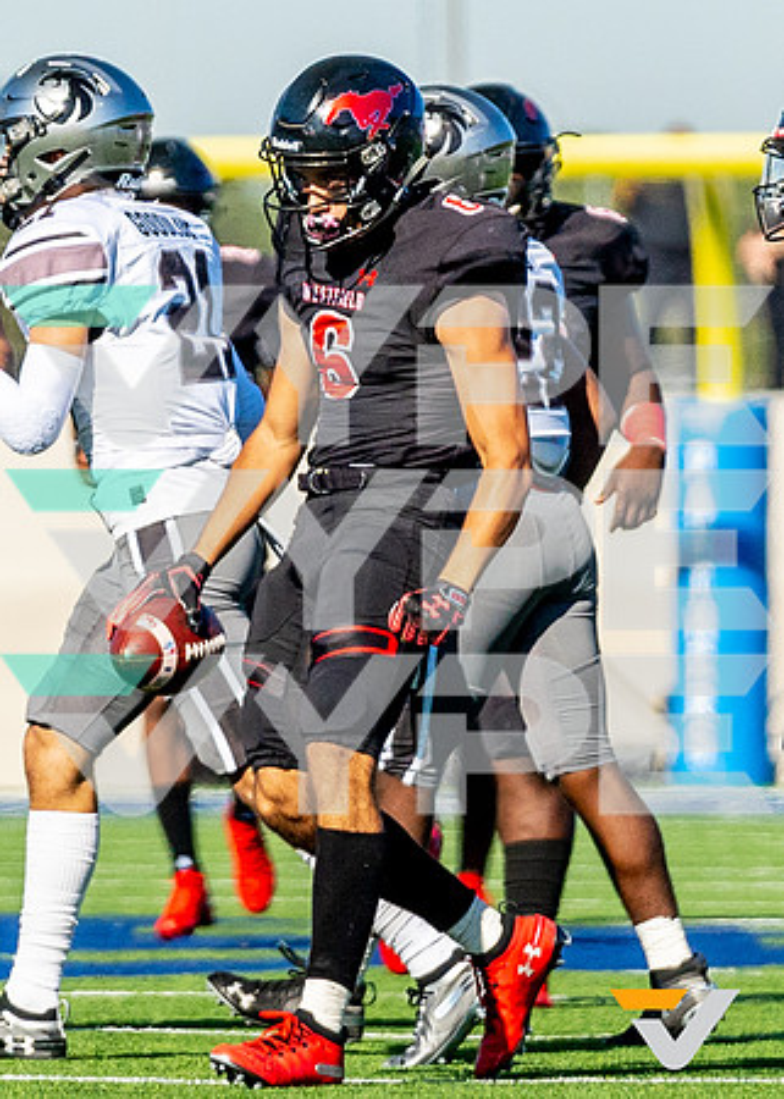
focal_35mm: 790
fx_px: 24653
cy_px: 461
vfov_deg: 2.6
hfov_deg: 1.8
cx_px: 199
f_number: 2.8
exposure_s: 1/3200
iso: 400
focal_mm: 200
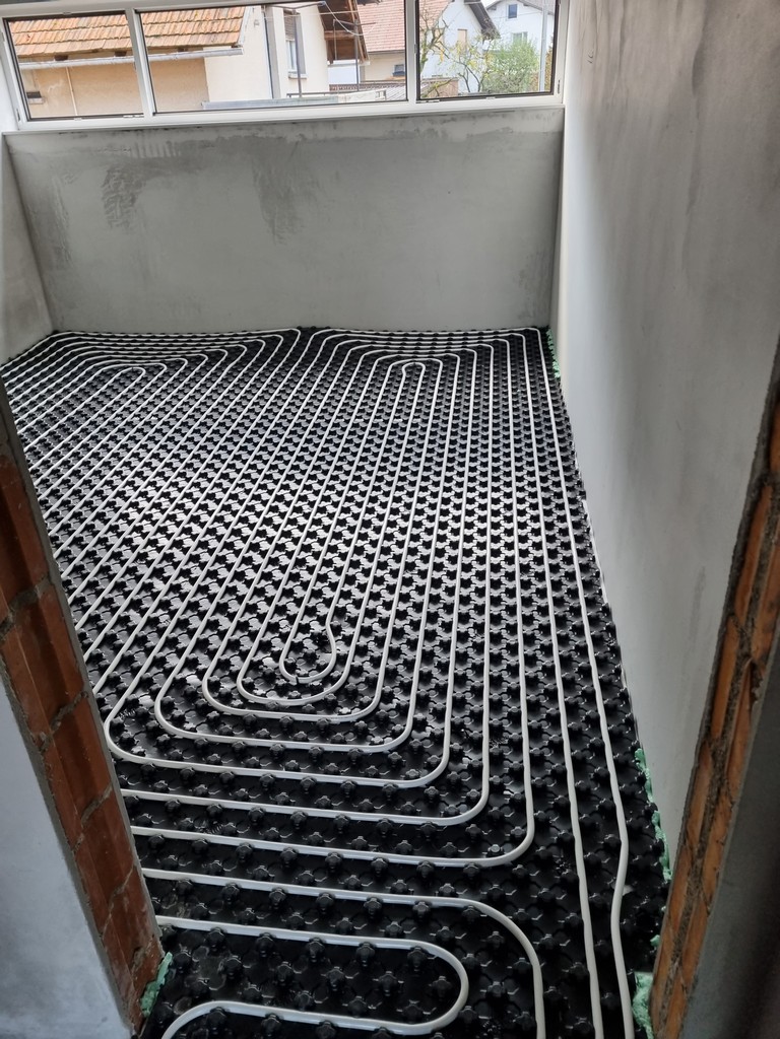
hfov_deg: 53.1
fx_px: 781
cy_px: 520
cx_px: 390
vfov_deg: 67.3
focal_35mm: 26
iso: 125
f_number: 1.8
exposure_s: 1/100
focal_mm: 5.4
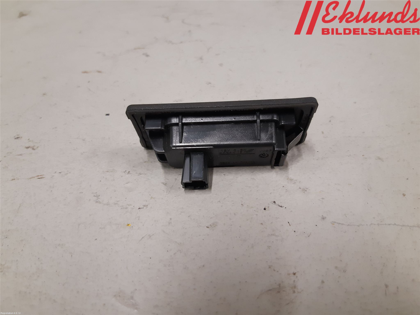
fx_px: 315
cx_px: 210
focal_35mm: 26
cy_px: 158
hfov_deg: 67.3
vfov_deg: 53.1
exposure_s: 1/50
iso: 160
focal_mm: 3.93
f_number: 1.7
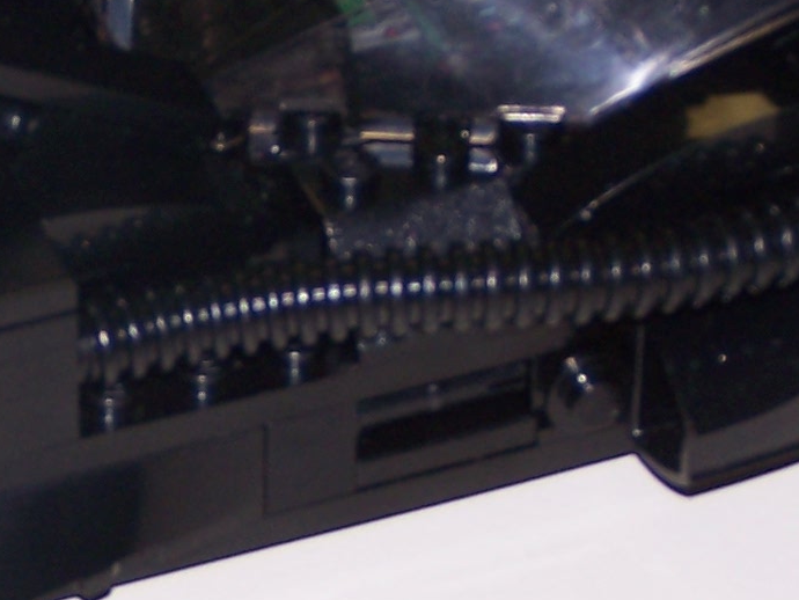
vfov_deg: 4.9
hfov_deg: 6.4
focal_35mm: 306
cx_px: -23
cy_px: 308
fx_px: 7065
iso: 80
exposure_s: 1/90
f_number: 3.2
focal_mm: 13.7
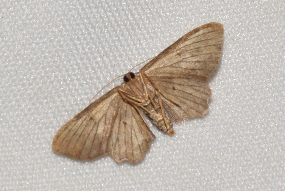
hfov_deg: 9.8
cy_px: 96
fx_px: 1664
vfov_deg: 6.6
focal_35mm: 210
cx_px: 142
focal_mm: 140
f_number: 14
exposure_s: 1/160
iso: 500
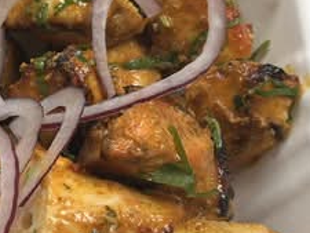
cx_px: -73
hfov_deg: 15.1
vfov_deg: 11.9
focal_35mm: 125
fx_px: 1120
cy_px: 101
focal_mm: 6.86
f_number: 1.78
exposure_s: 1/120
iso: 100
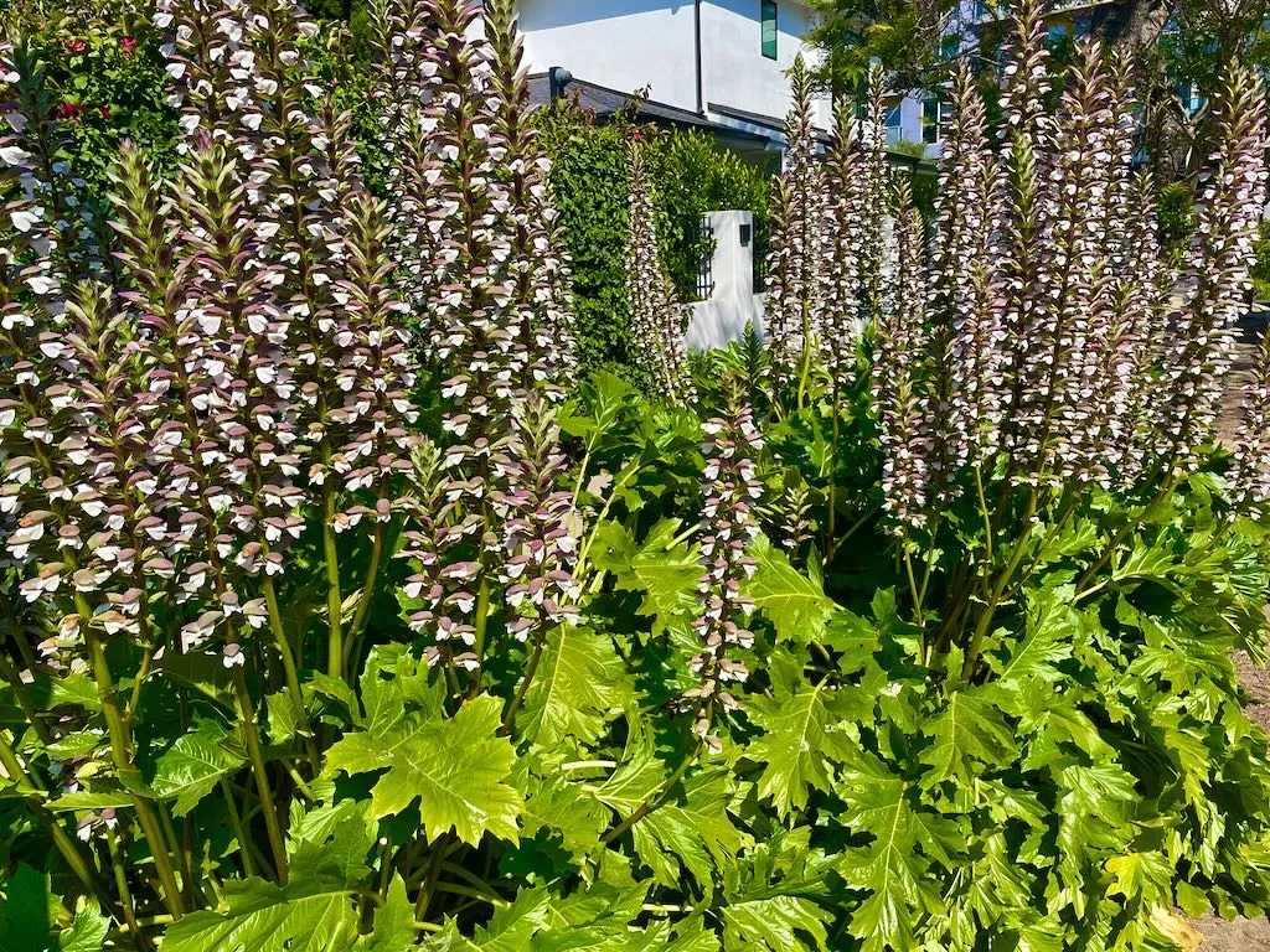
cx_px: 635
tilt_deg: -11.8
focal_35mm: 26
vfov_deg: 53.1
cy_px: 476
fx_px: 954
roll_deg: +3.0
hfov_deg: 67.3
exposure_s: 1/2564
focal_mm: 4.2
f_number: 1.6
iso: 32
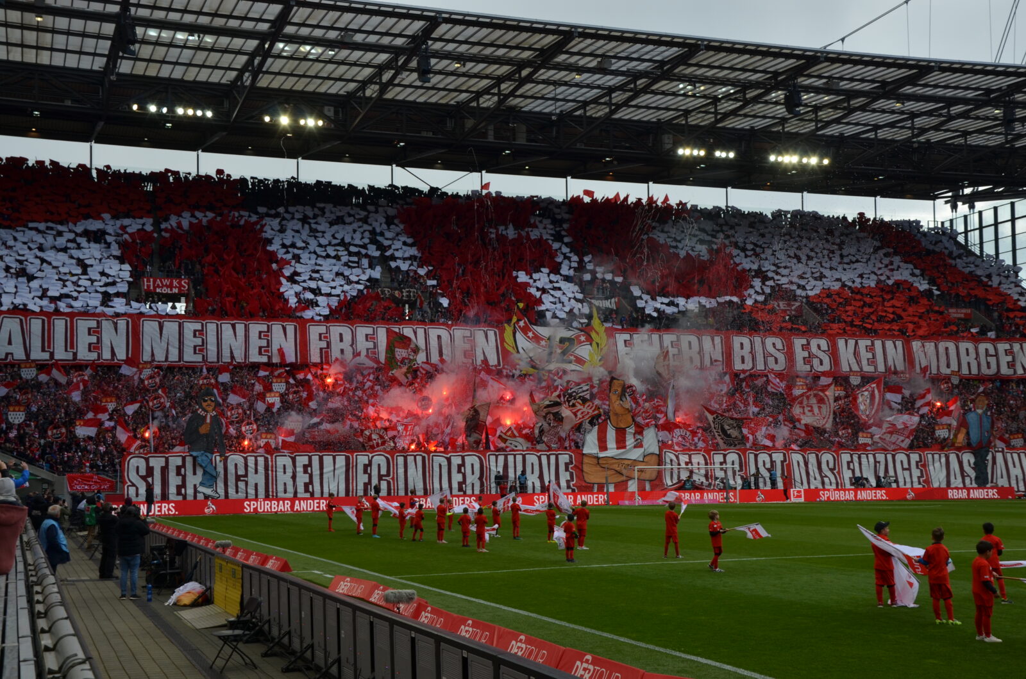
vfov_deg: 28.0
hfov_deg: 41.2
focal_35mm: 48
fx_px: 1365
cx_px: 513
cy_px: 340
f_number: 8
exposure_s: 1/250
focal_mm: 32
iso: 180
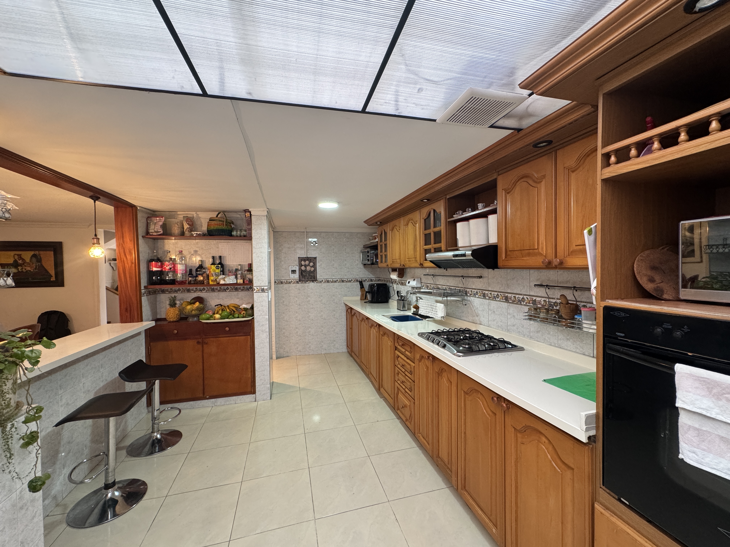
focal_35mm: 14
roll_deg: +0.2
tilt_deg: -1.8
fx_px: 295
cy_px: 274
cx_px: 365
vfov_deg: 85.7
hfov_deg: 102.1
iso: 250
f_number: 2.2
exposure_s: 1/60
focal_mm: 2.22
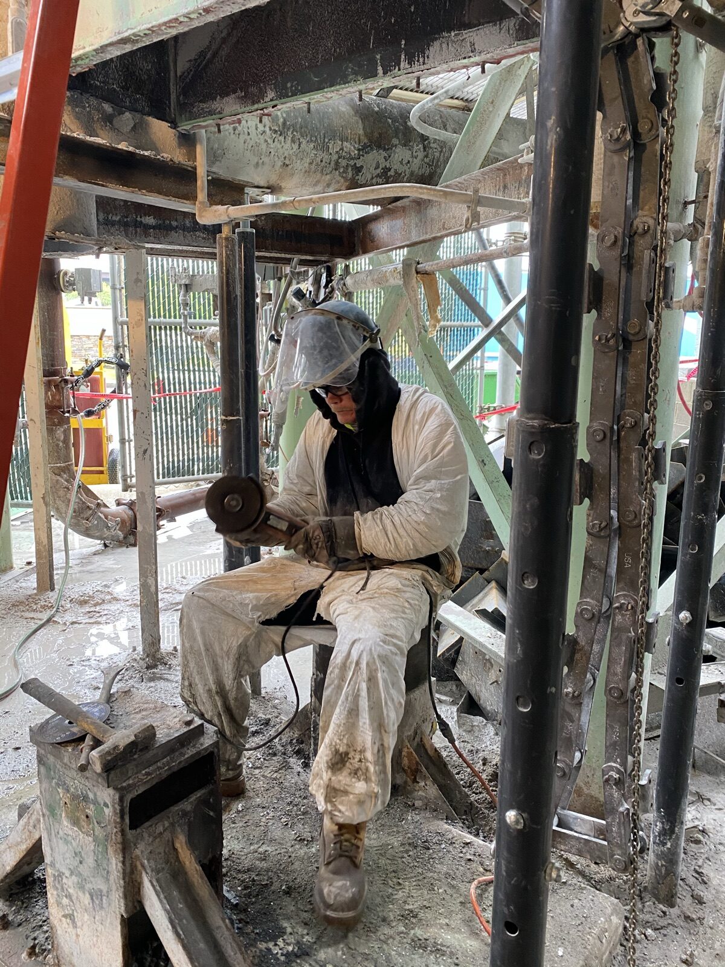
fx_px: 726
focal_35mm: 26
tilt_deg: -9.6
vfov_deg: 67.3
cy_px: 484
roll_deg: -1.7
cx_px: 362
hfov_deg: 53.1
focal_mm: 4.25
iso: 160
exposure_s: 1/60
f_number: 1.8
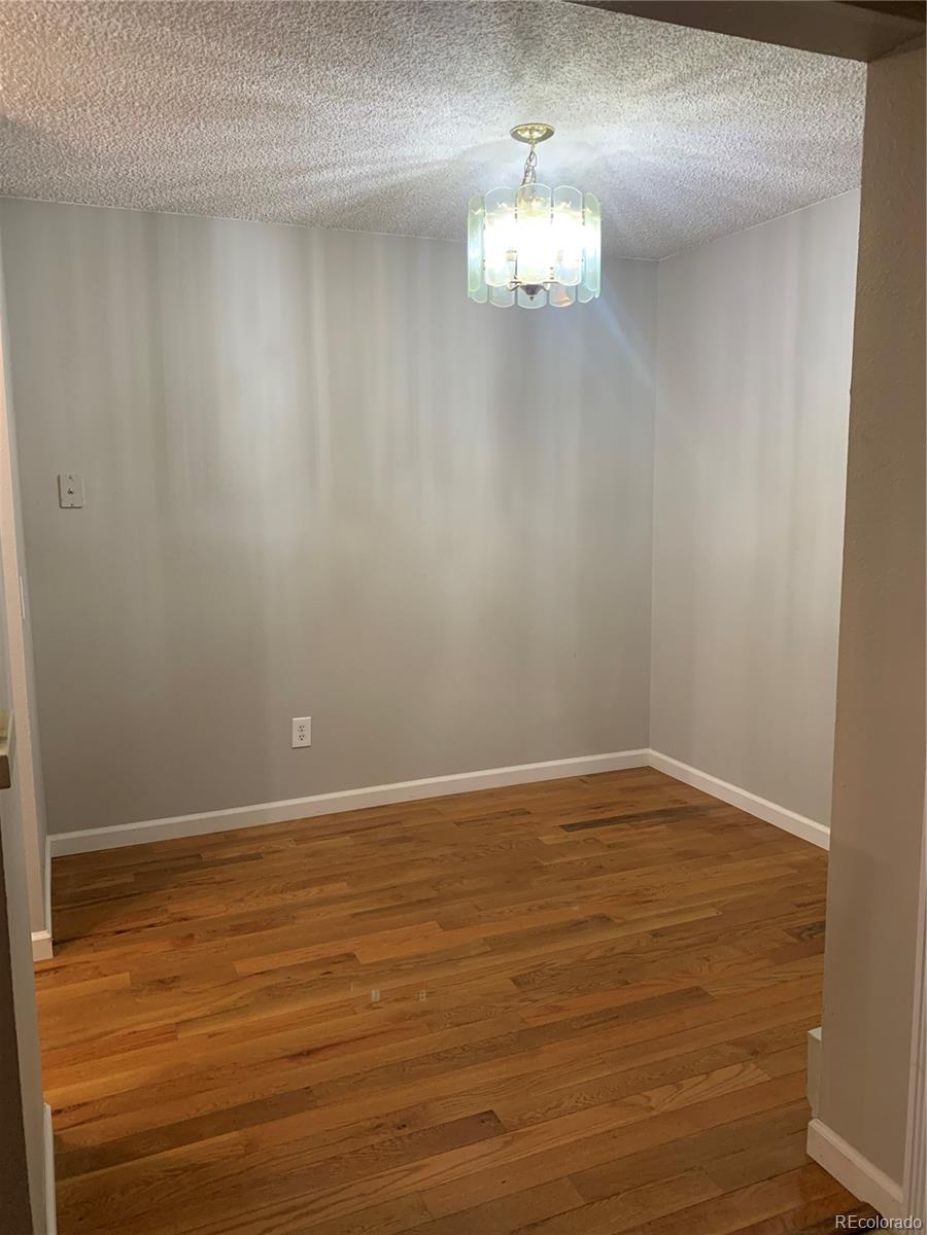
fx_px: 928
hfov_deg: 53.1
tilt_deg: -6.1
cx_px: 464
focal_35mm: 26
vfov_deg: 67.3
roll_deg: +0.1
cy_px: 618
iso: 200
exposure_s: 1/60
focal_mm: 4.25
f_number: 1.8
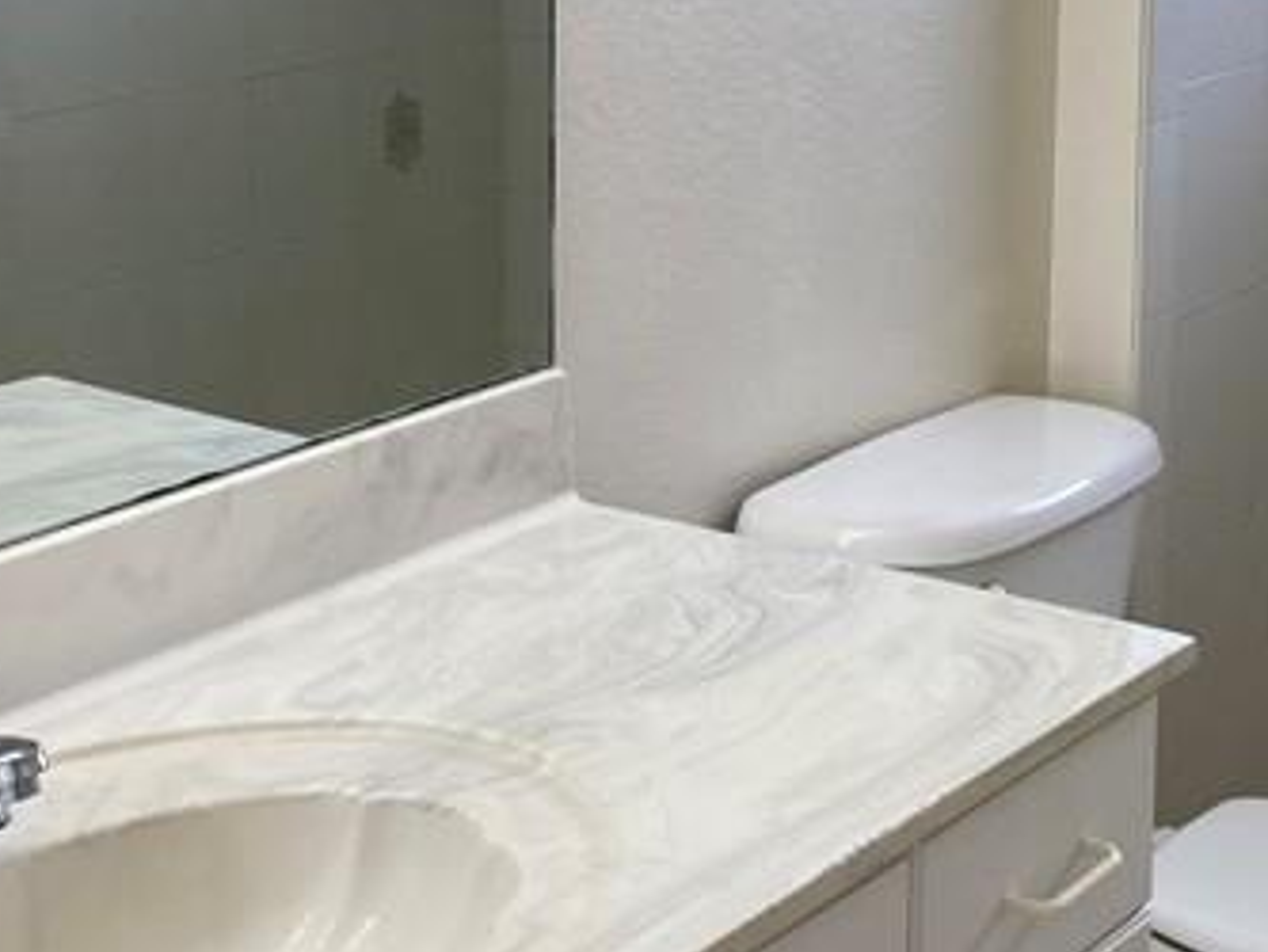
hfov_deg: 23.9
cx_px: 1097
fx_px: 2931
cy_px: 76
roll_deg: -1.8
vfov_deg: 18.1
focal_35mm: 80
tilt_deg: -10.9
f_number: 1.8
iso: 50
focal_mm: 4.25
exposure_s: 1/120
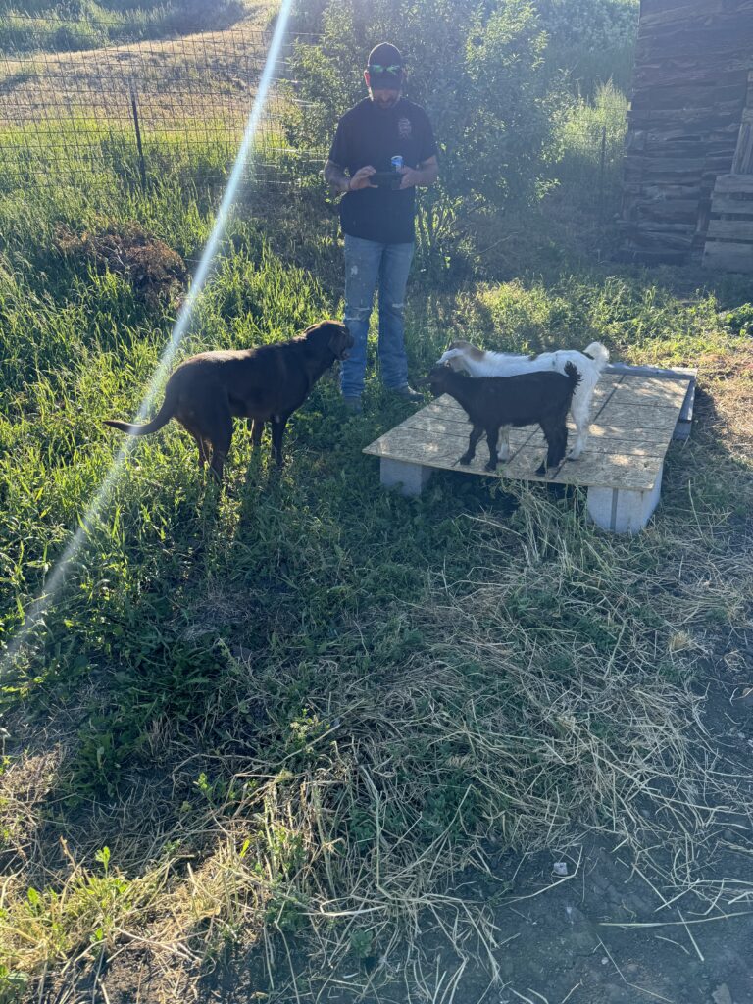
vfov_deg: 71.6
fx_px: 696
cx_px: 376
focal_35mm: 24
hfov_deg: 56.8
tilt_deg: -24.4
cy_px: 502
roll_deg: +2.5
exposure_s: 1/966
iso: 80
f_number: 1.78
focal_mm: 6.76
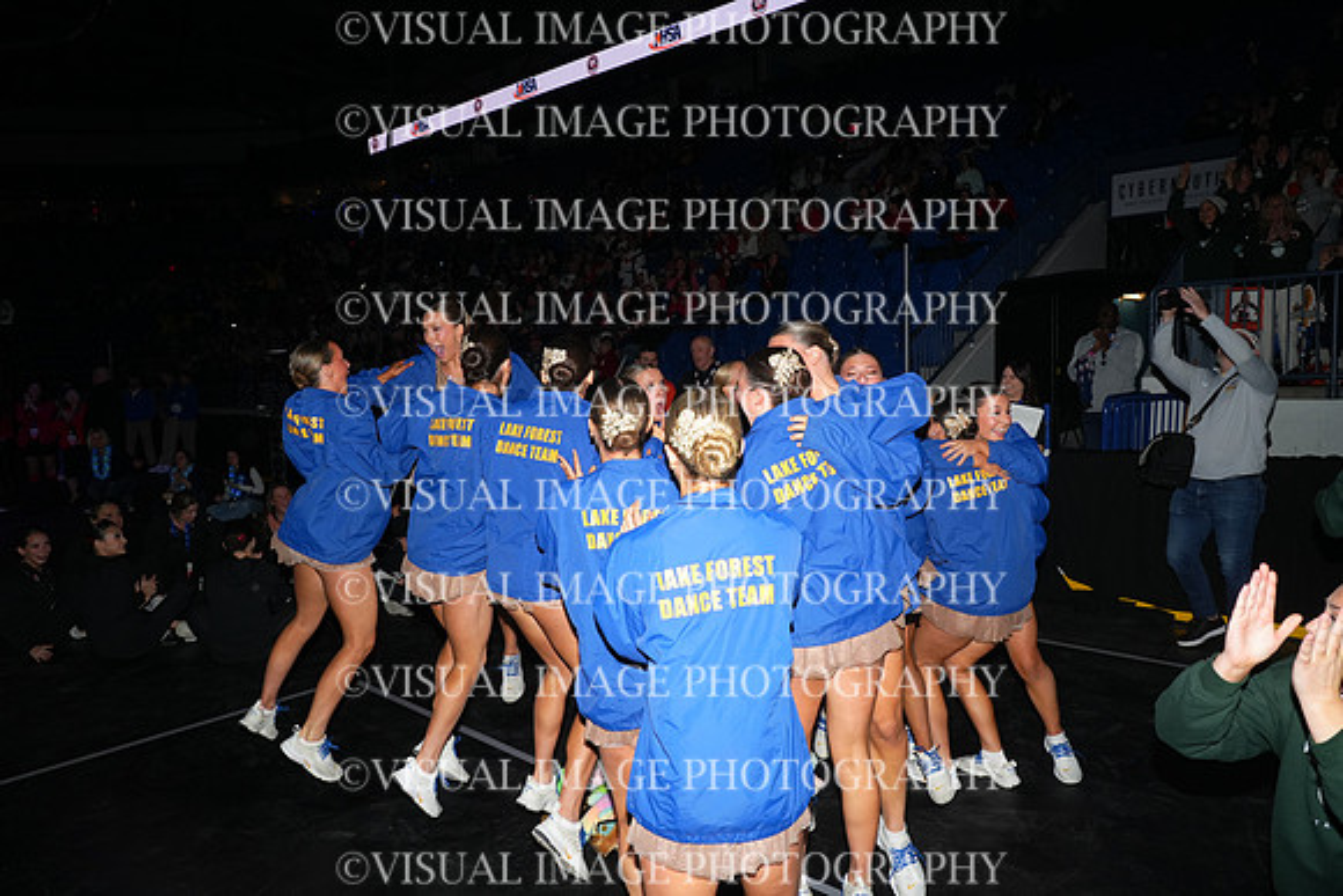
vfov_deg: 53.2
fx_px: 896
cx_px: 672
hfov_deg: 73.7
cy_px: 448
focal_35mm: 24
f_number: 8
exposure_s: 1/250
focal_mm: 24
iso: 1250
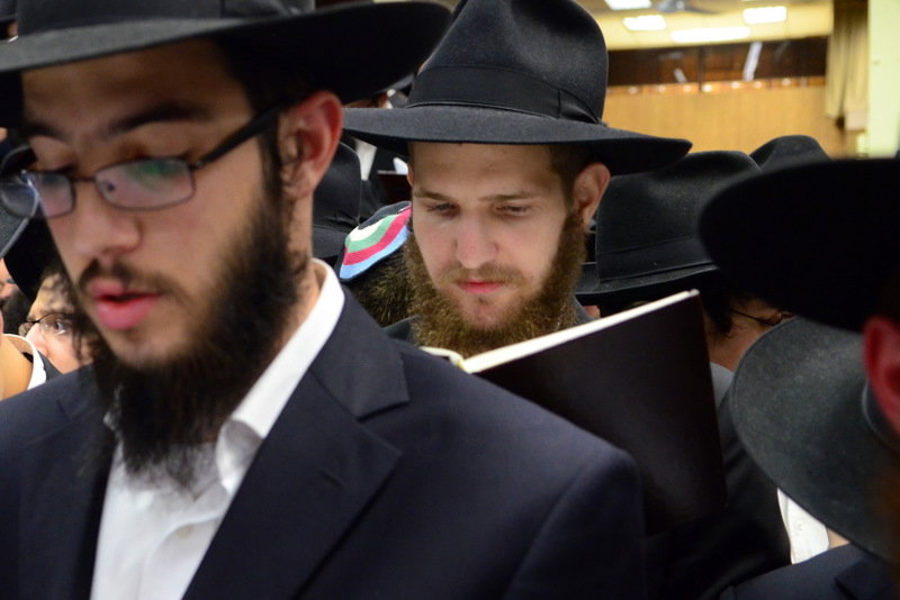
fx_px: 975
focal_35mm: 39
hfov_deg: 49.5
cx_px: 450
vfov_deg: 34.2
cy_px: 300
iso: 2000
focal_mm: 26
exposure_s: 1/80
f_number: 3.5
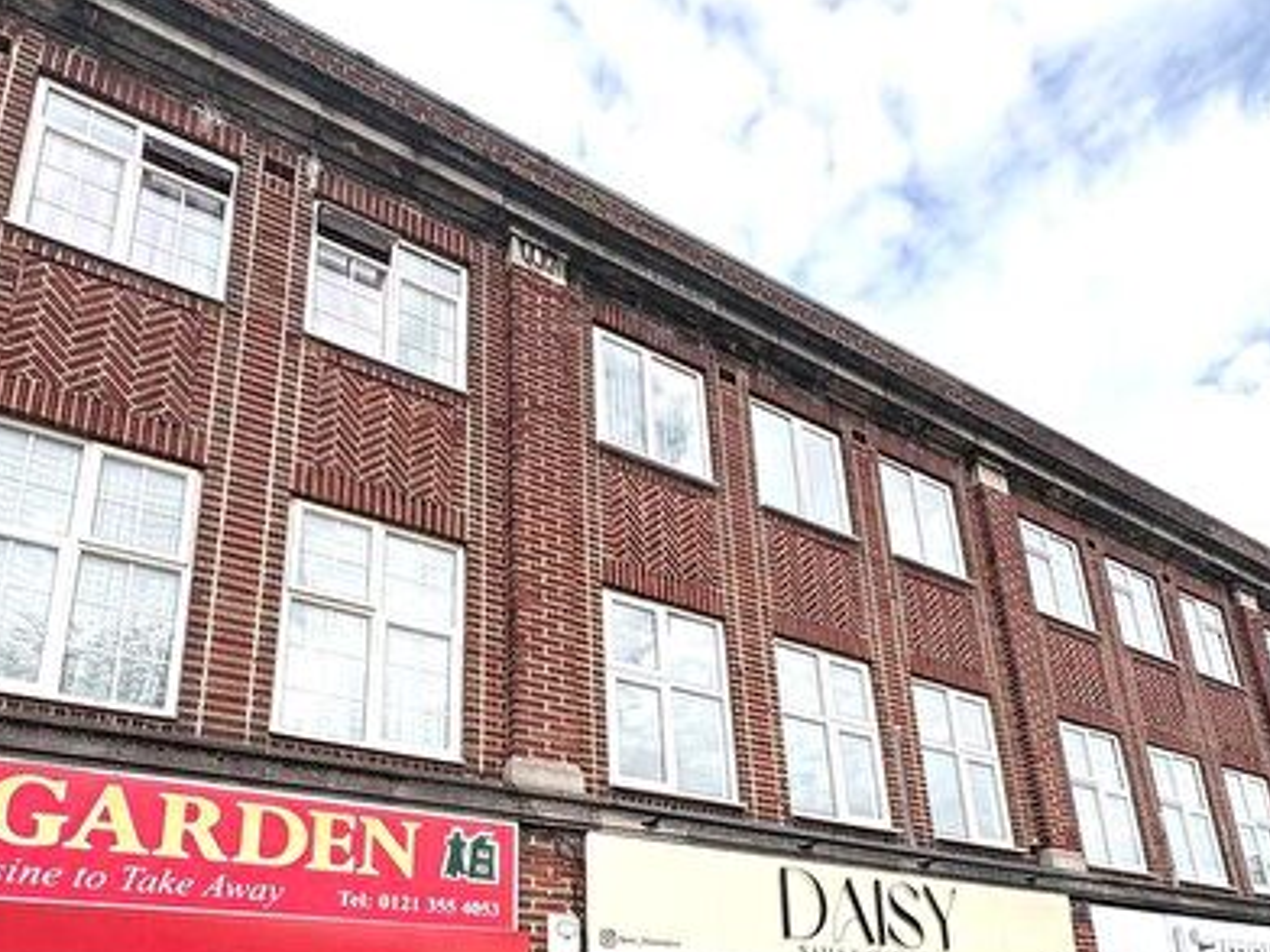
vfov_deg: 49.5
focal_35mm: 25
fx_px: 917
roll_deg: +3.8
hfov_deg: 69.3
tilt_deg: +17.8
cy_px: 840
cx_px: 667
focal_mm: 2.22
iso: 40
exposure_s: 1/541
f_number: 2.2
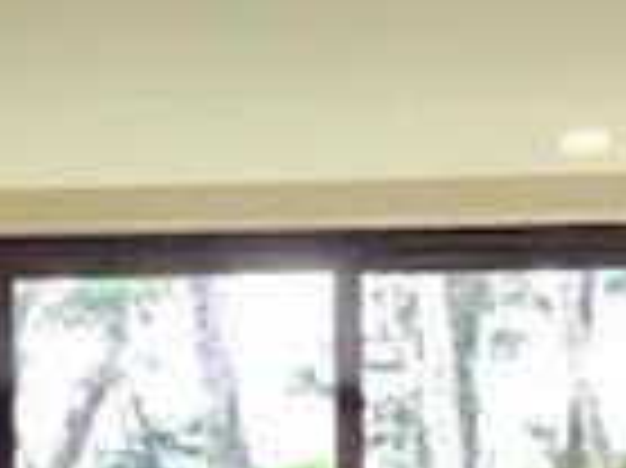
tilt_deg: +0.2
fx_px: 2313
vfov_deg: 11.3
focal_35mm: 128
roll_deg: +0.6
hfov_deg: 15.0
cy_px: 621
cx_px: -56
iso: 25
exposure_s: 1/30
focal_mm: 3.99
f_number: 1.8
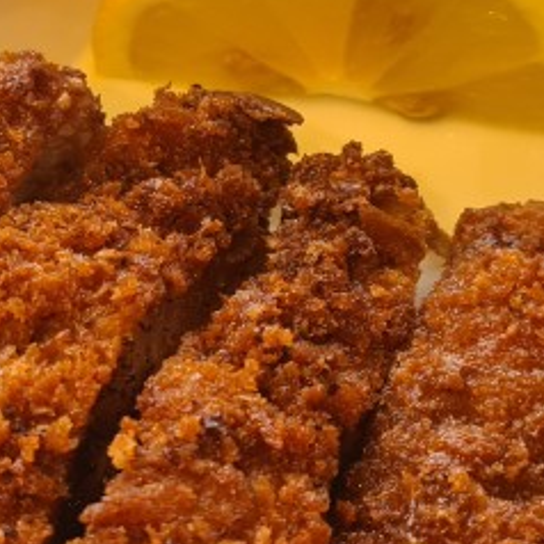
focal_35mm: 99
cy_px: 281
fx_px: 1760
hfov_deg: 17.6
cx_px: 288
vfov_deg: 17.6
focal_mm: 5.4
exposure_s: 1/50
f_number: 1.8
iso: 250
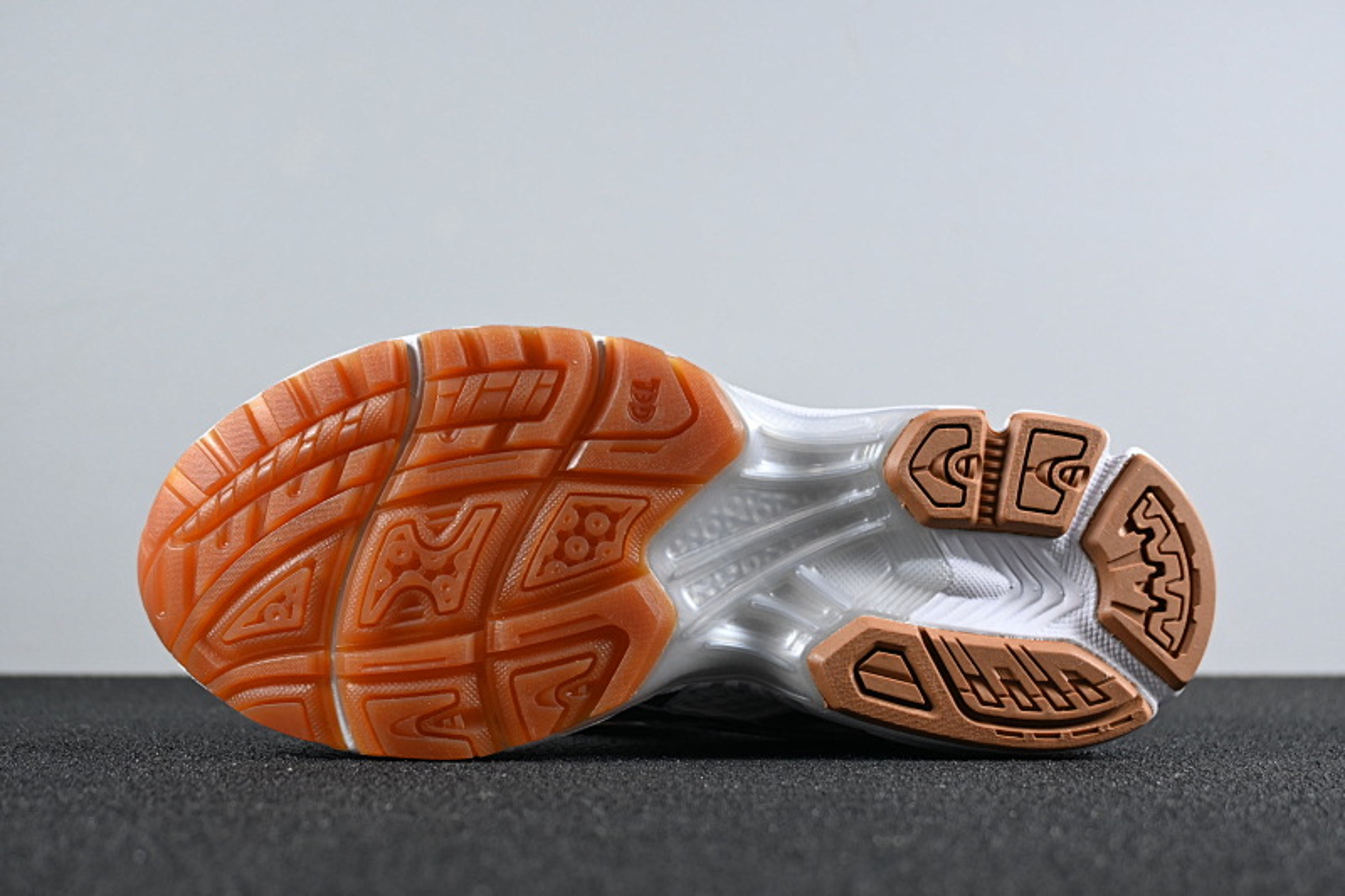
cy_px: 448
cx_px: 672
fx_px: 2185
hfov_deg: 34.2
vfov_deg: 23.2
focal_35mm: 58
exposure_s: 1/125
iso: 640
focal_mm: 39
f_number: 5.6
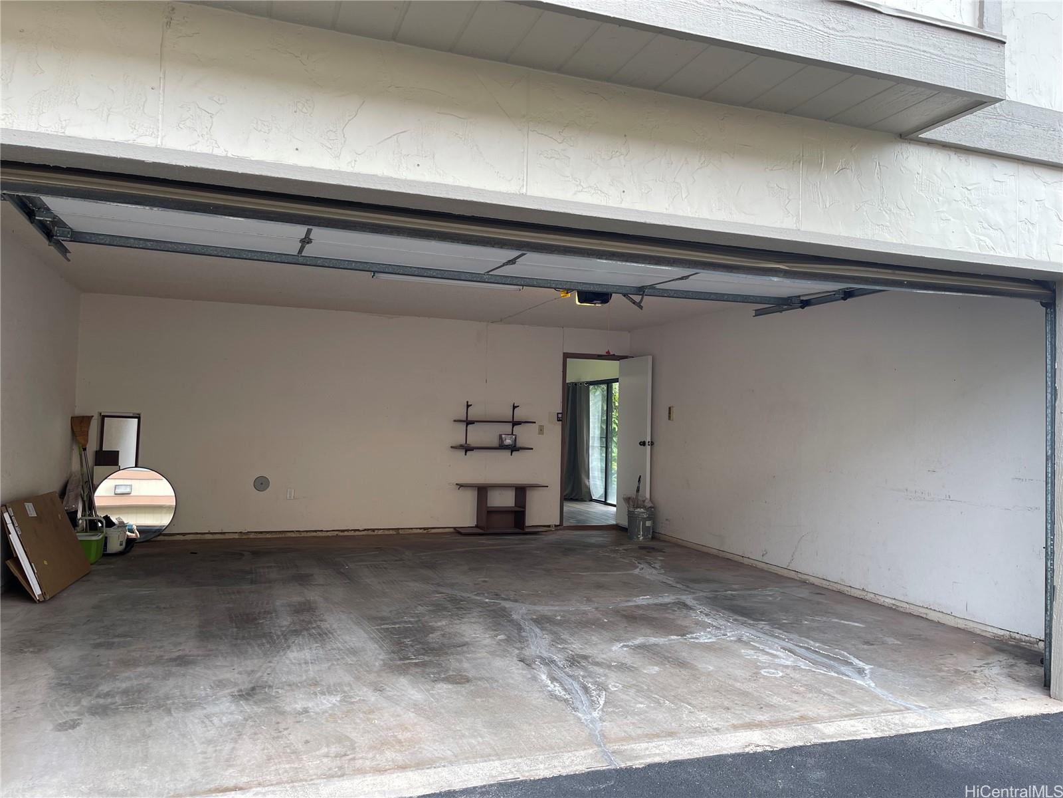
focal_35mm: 25
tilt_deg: +3.4
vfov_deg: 54.9
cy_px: 399
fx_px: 768
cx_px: 532
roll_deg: -1.0
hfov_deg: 69.4
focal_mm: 5.1
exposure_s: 1/171
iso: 32
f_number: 1.6
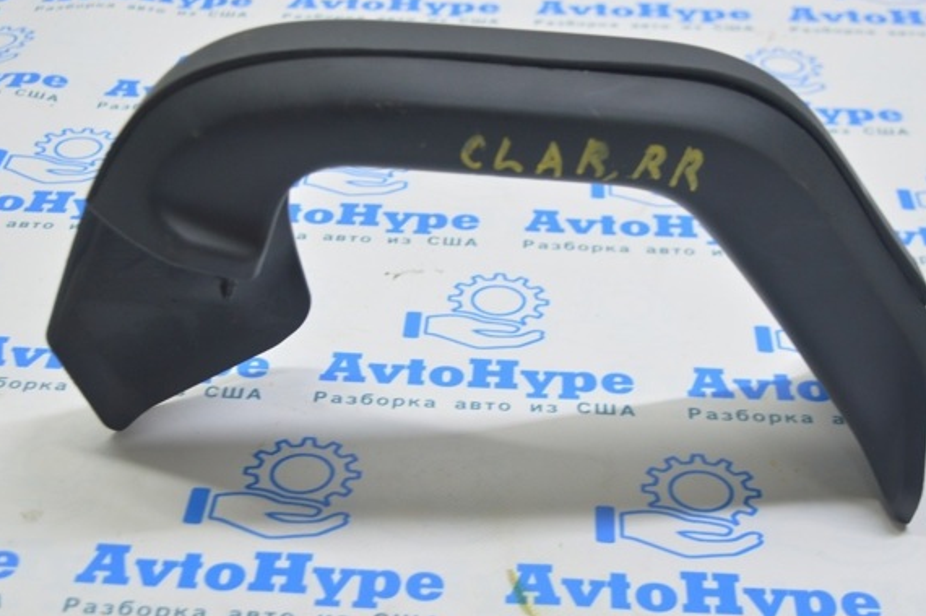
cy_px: 337
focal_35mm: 64
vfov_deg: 21.2
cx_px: 434
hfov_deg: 31.4
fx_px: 1645
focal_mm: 38
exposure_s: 1/20
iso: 400
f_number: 5.6
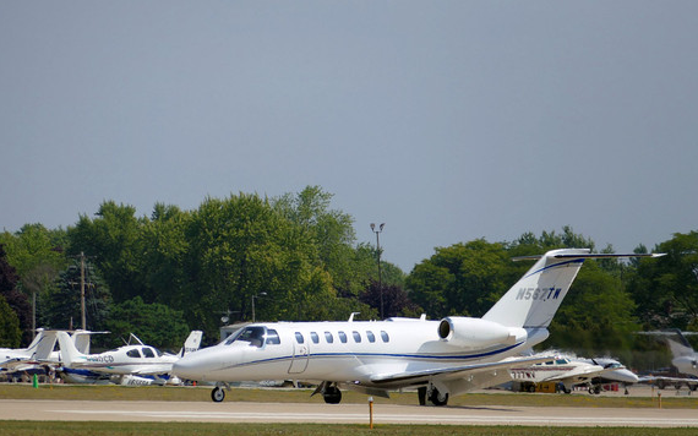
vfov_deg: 2.9
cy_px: 260
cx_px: 348
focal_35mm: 458
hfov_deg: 4.6
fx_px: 8711
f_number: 4
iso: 125
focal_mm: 146
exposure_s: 1/2000
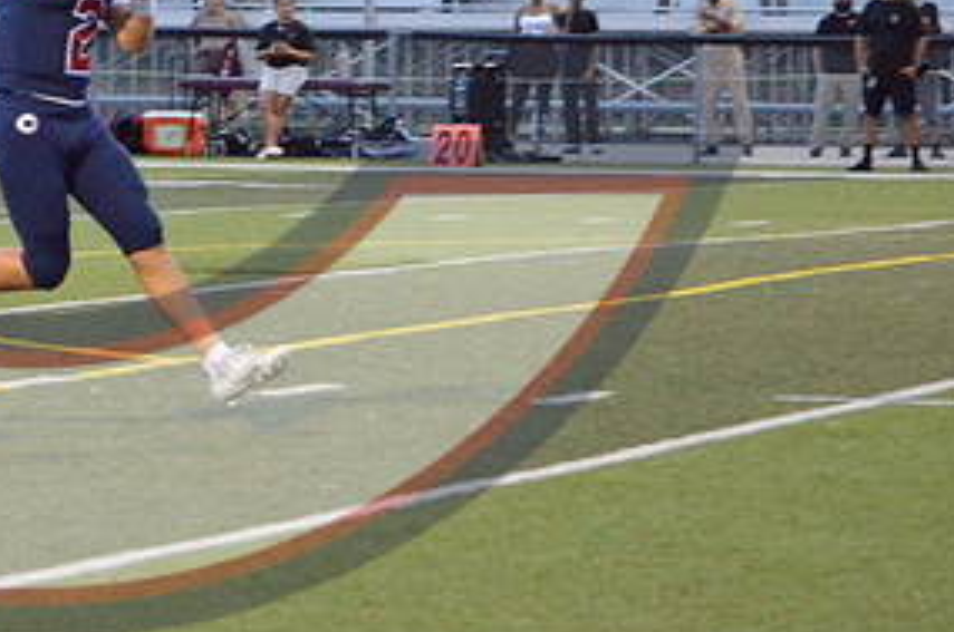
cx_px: 17
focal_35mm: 244
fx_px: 6455
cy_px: 7
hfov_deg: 8.4
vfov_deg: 5.6
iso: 4000
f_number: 4.5
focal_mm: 80
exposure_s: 1/500
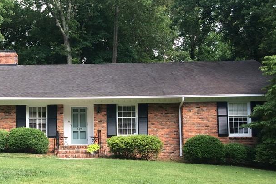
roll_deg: +2.0
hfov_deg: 38.1
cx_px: 76
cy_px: 115
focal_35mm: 51
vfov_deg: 26.4
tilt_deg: +3.4
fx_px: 391
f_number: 2.2
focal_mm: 4.15
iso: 32
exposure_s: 1/253
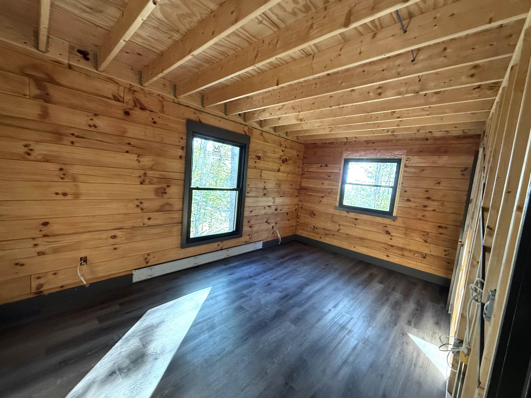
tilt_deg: -6.2
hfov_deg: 102.1
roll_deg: -3.9
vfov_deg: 85.7
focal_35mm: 14
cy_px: 199
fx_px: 215
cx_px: 266
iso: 320
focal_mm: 2.22
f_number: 2.2
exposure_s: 1/99
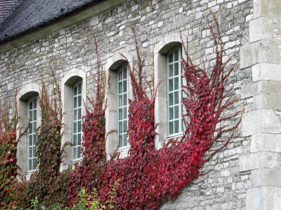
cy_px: 105
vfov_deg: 8.1
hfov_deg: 10.8
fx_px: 1486
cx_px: 140
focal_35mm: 183
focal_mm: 32.74
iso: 125
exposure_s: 1/60
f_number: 4.5
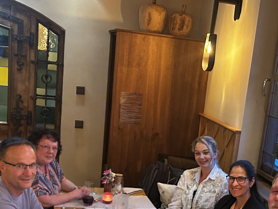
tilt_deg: -14.3
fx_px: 482
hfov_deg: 32.0
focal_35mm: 60
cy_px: 182
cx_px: 179
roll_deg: -7.5
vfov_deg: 23.8
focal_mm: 5.7
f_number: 1.5
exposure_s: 1/33
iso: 640
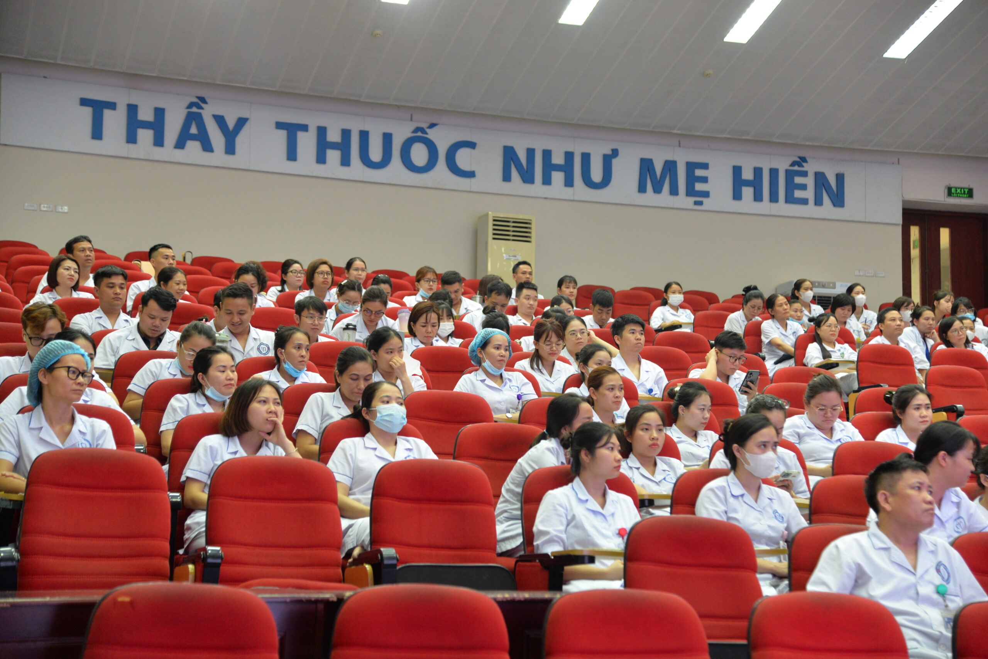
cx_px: 494
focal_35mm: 62
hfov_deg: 32.4
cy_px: 330
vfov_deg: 21.9
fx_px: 1702
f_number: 4
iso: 1600
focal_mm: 62
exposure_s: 1/80
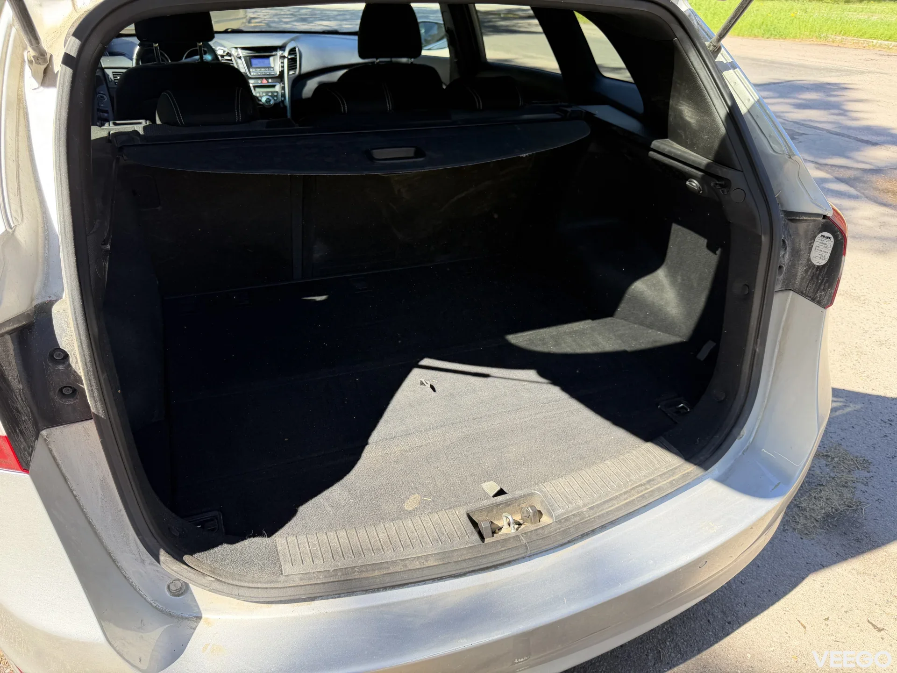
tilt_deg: -30.3
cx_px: 448
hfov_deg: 71.6
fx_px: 622
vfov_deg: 56.8
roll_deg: -1.9
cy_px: 336
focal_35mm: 24
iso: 80
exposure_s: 1/377
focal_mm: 6.76
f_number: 1.78
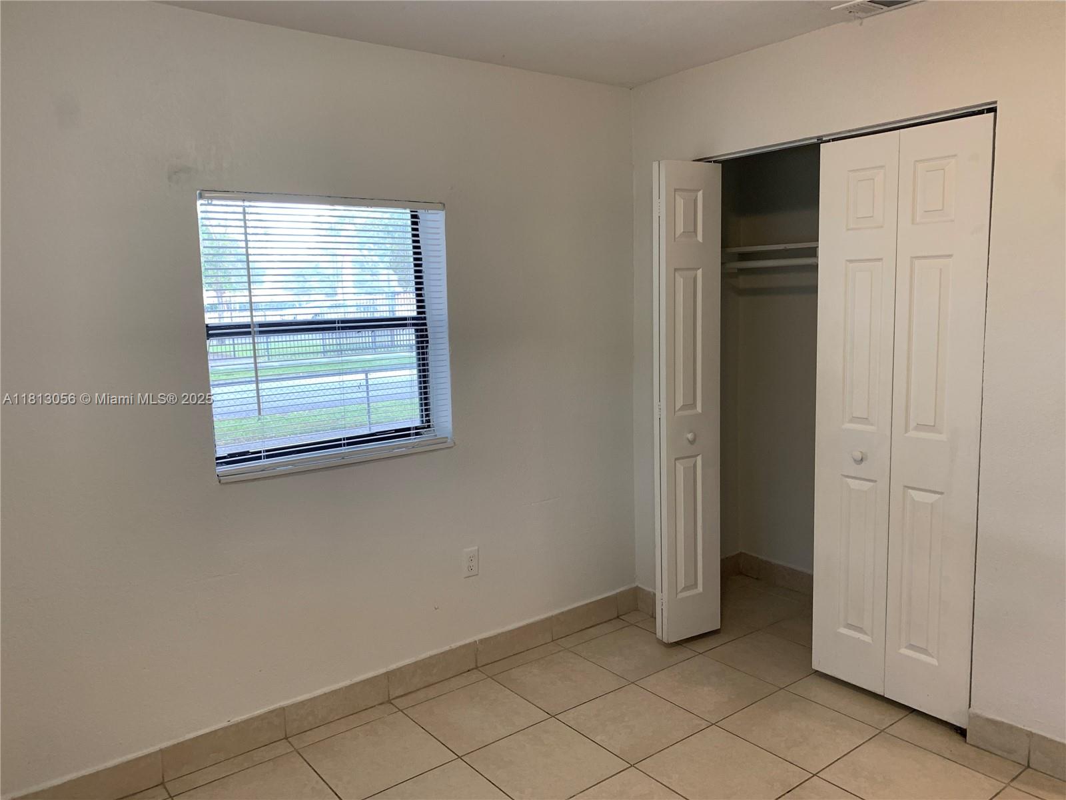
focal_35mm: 26
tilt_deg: -8.1
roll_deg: +1.7
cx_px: 533
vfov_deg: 53.1
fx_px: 801
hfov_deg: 67.3
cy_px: 400
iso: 80
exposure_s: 1/60
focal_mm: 4.25
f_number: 1.8
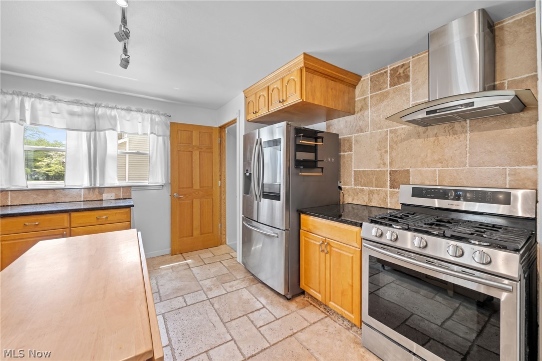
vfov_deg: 81.2
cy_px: 180
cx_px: 271
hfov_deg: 104.3
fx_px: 211
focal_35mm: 14
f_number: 9
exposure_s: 1/2.5
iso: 250
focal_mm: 14
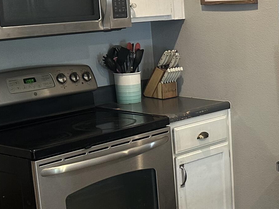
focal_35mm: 80
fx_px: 645
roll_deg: +1.7
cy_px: 113
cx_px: 318
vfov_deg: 18.4
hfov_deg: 22.8
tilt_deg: -9.5
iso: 250
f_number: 1.78
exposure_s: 1/60
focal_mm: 6.86
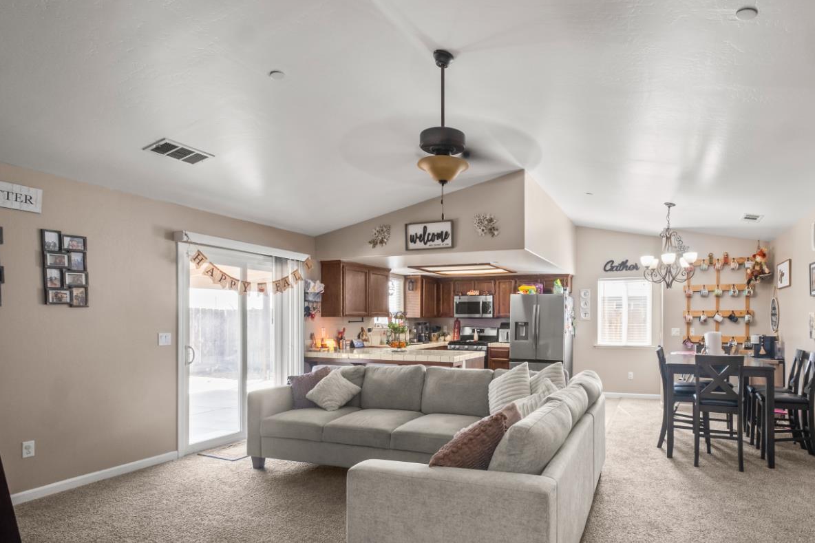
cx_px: 494
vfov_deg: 64.3
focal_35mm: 19
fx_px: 430
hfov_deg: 85.7
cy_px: 309
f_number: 9
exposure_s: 1/3
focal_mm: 10
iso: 250
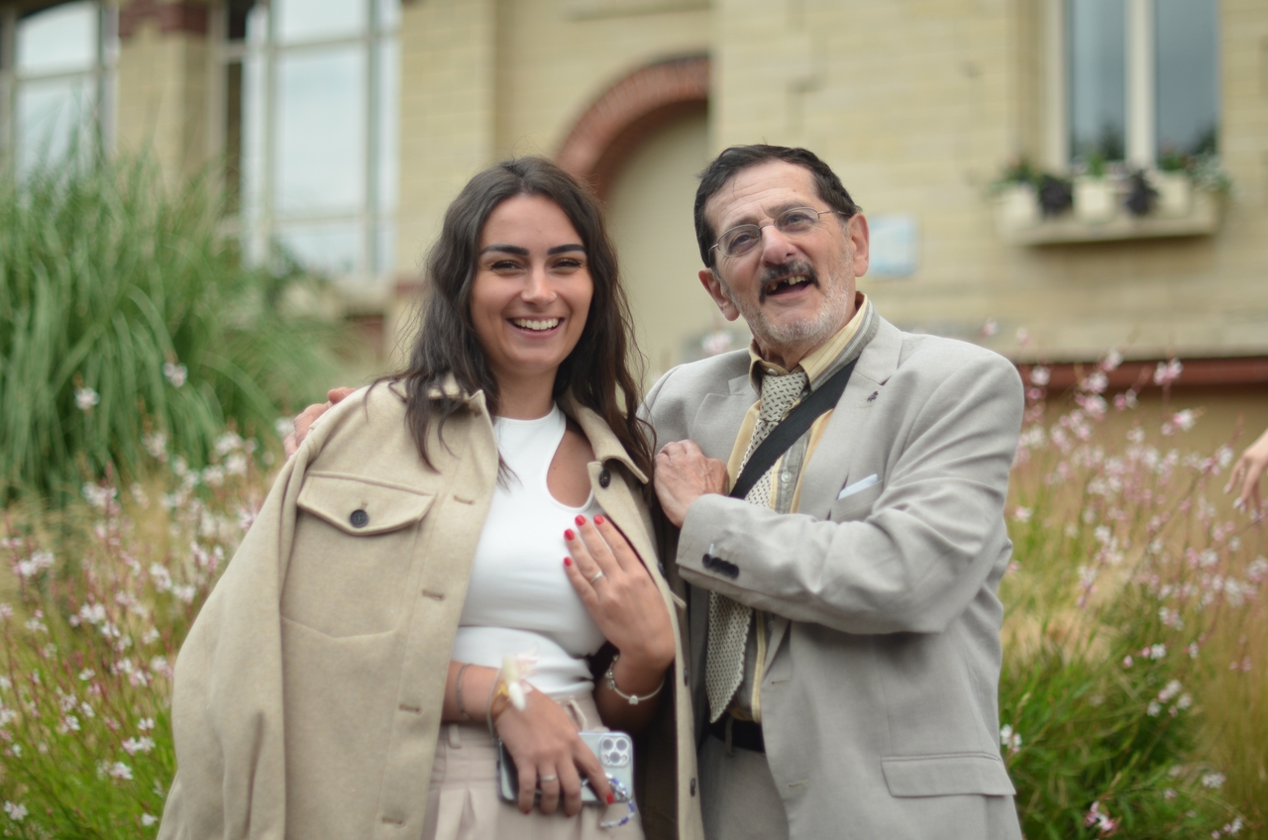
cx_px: 634
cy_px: 420
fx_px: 2636
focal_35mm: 75
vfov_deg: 18.1
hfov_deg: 27.0
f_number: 1.6
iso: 200
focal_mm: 50
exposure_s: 1/1250
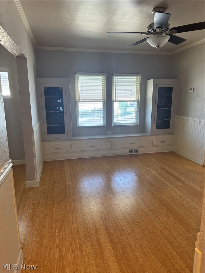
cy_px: 136
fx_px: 190
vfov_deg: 71.6
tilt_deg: -9.7
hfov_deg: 56.8
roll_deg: +0.9
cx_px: 102
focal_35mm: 24
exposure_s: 1/60
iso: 320
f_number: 1.78
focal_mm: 6.76
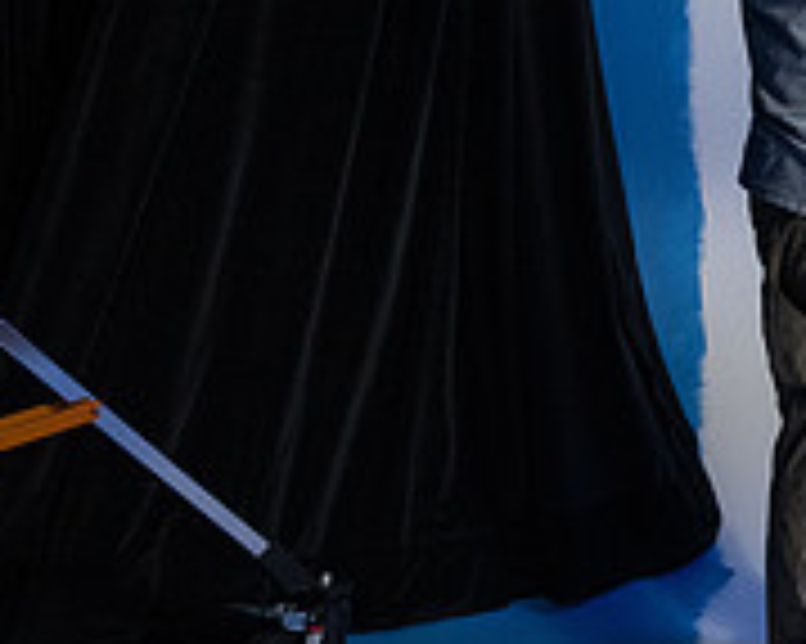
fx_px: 1740
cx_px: 1238
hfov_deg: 21.5
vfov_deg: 20.3
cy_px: -7
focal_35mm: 73
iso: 3200
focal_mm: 24
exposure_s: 1/125
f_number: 4
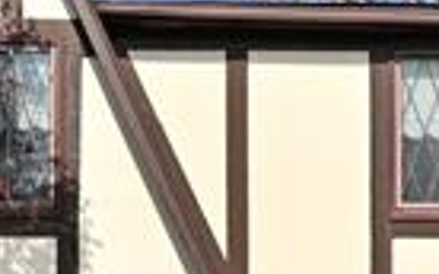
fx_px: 1267
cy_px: 382
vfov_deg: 11.9
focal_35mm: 106
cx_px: 242
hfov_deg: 19.6
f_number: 11
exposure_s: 1/200
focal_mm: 14
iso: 100
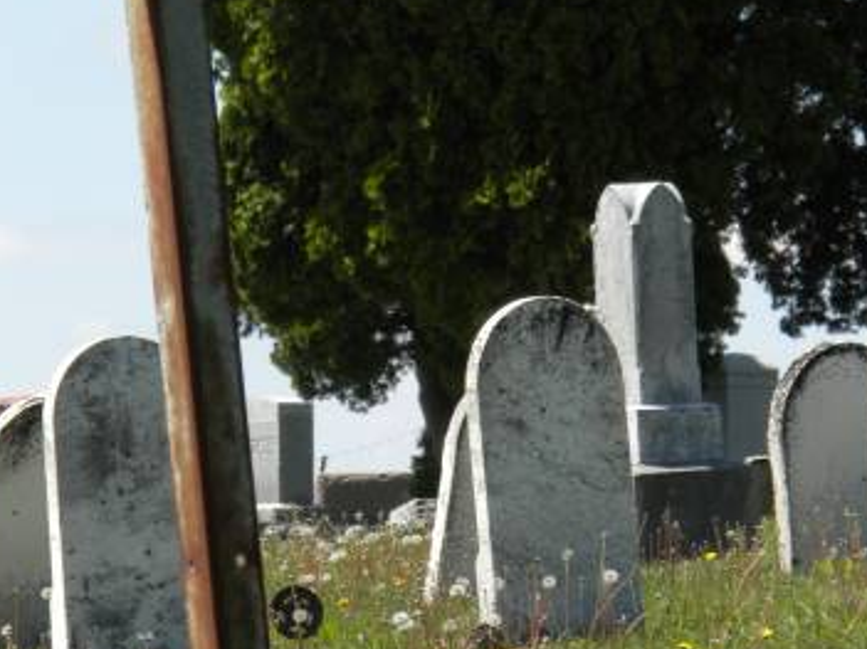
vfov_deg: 3.7
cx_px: 319
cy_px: 168
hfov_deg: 4.9
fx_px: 10190
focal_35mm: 407
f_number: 5.2
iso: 109
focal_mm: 42.1
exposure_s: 1/520
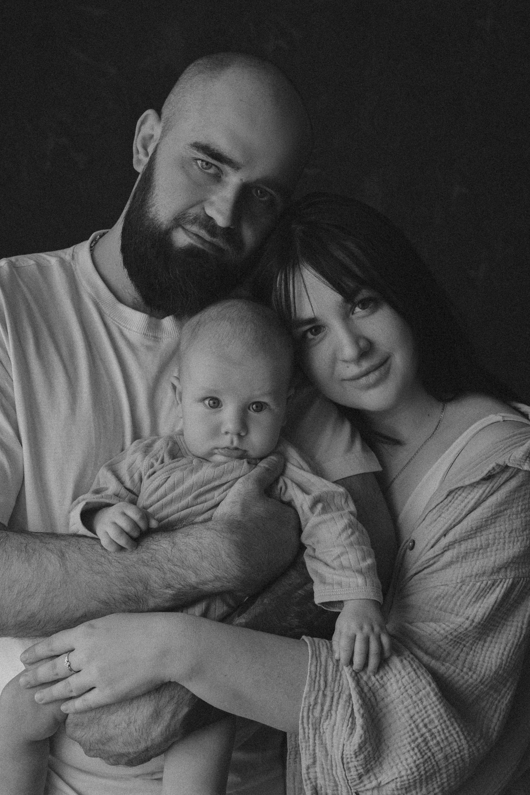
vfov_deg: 41.1
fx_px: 1060
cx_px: 265
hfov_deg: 28.1
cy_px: 398
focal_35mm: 48
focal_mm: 32
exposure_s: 1/320
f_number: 4.5
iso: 1250
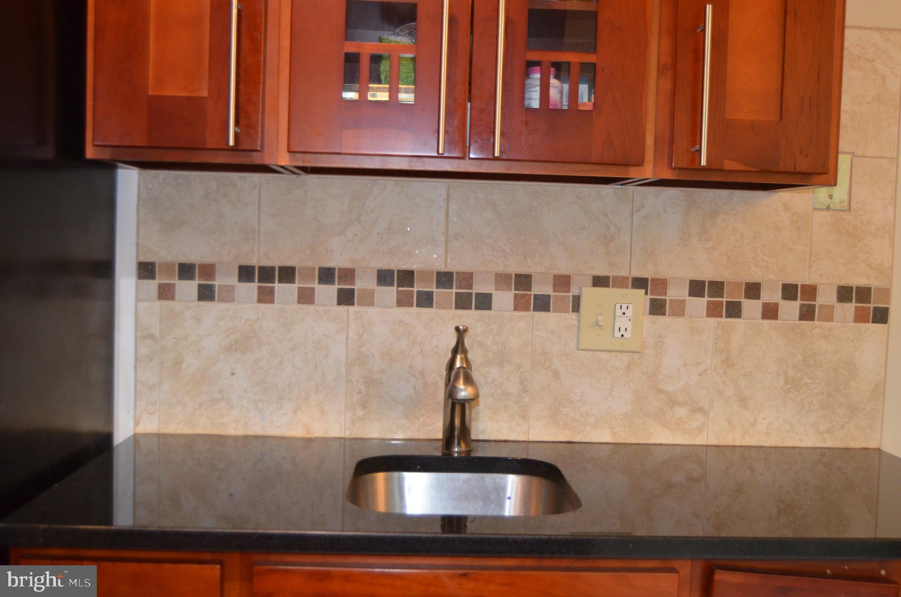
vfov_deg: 34.1
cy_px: 298
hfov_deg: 49.6
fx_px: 974
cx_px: 450
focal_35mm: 39
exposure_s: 1/60
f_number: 4
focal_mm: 26
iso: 2200
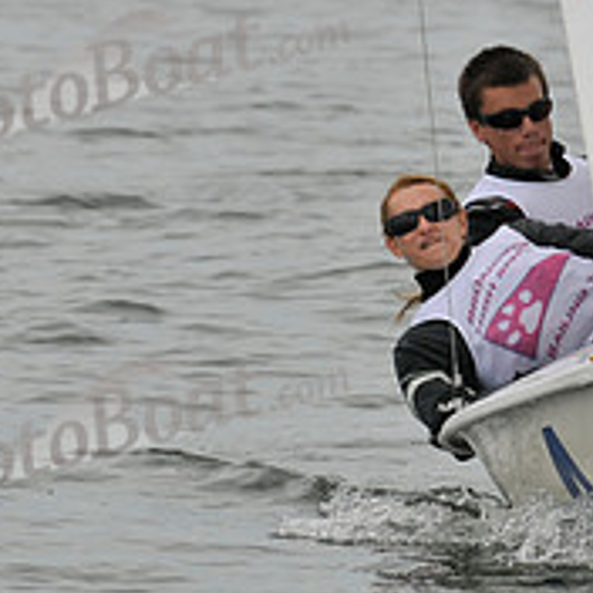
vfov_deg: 2.4
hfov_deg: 2.4
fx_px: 14195
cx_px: 522
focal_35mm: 732
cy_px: 207
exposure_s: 1/640
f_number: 8
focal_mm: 175
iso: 200
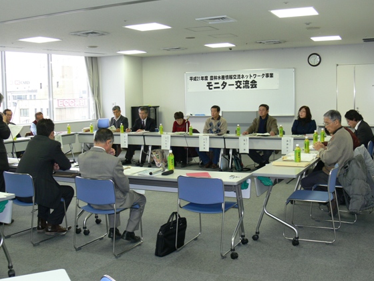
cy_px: 133
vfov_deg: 36.0
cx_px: 186
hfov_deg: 46.8
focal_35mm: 40
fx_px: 432
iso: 100
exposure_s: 1/30
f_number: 2.8
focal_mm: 7.4
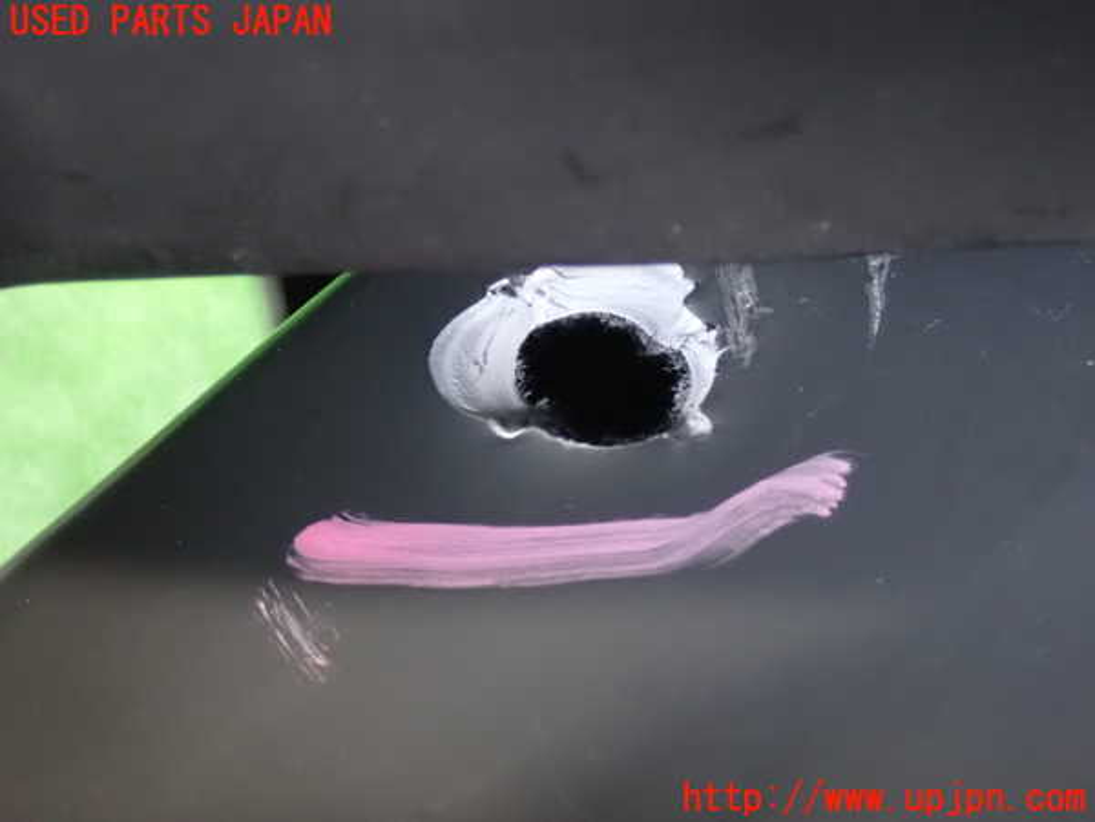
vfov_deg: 19.1
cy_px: 411
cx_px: 548
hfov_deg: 25.3
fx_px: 2436
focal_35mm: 77
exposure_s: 1/13
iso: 1600
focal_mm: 13.65
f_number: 4.1
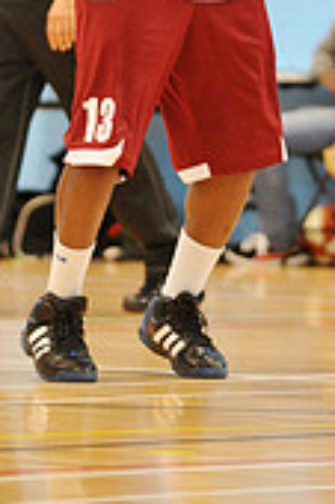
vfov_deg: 4.6
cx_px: 197
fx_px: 6280
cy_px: -65
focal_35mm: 449
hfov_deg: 3.1
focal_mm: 170
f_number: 2.8
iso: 8000
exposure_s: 1/400
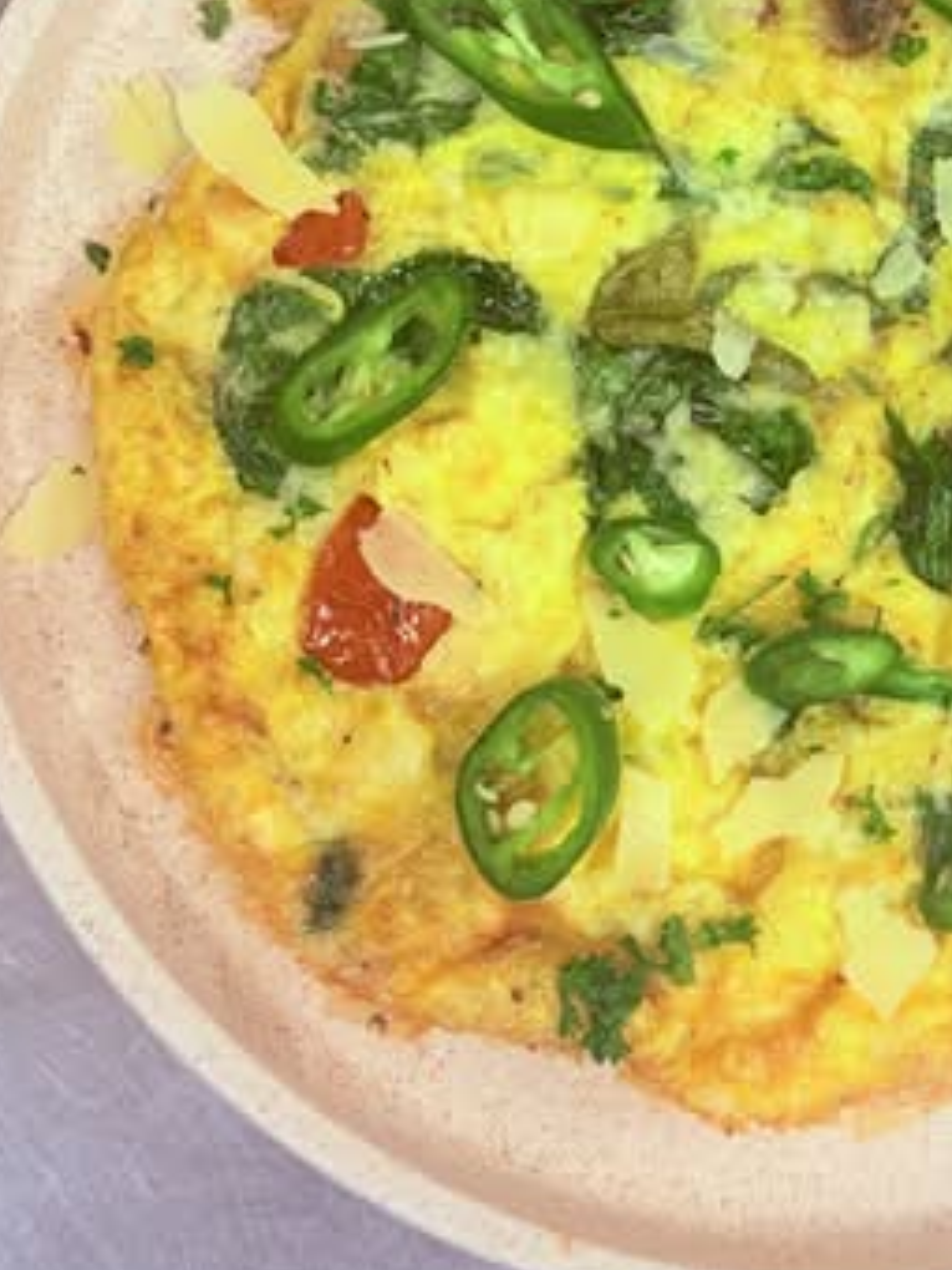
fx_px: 2053
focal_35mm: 56
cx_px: 821
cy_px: 420
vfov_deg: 34.0
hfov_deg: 25.4
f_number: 1.6
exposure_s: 1/100
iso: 64
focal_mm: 5.96
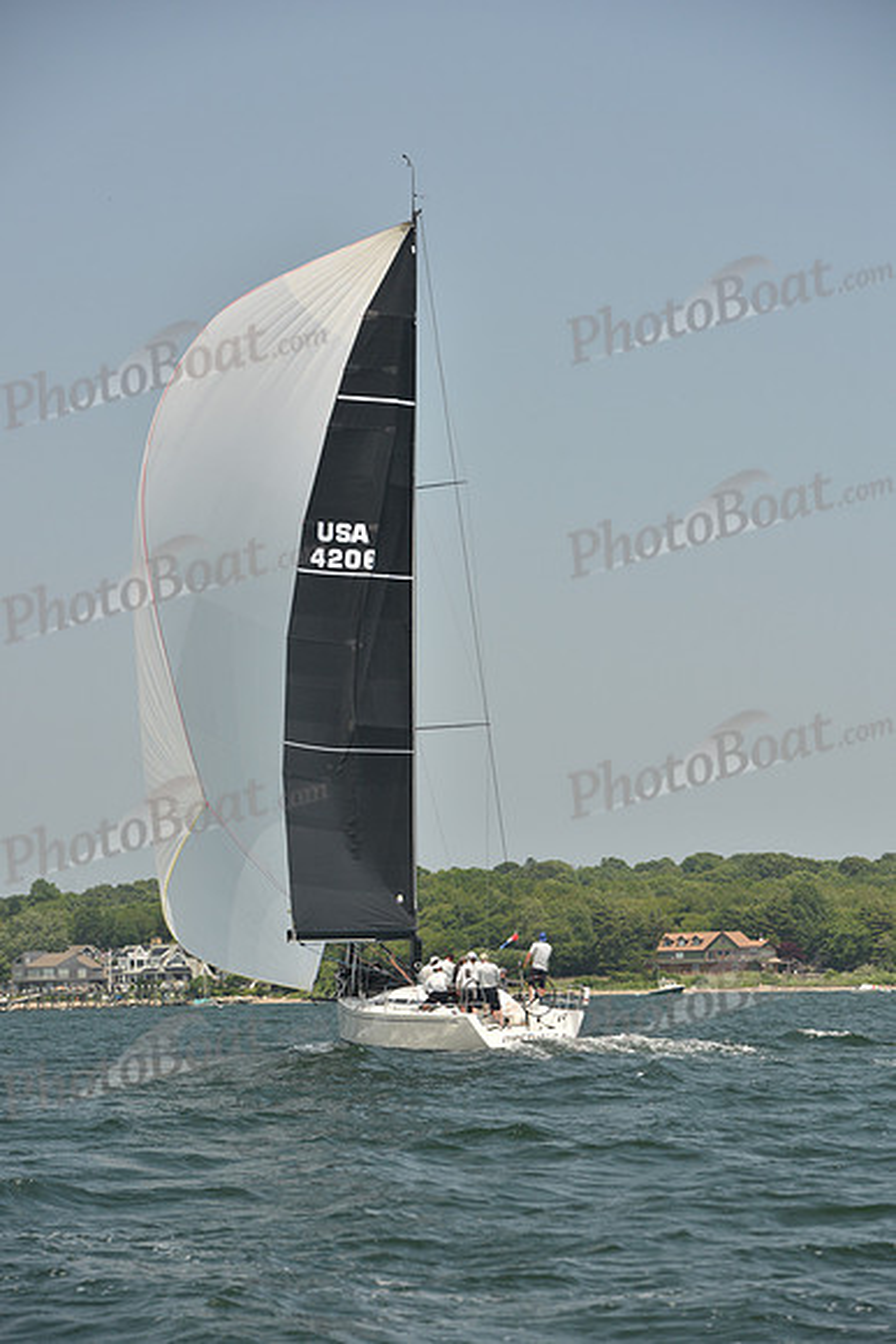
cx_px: 448
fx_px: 4552
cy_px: 672
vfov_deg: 16.8
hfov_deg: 11.2
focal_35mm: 122
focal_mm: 122
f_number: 6.3
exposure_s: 1/640
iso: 250
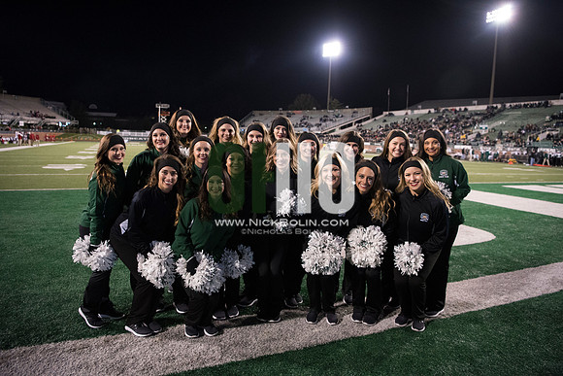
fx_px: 375
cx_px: 282
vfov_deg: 53.2
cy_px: 188
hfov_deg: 73.7
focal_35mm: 24
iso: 4000
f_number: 3.2
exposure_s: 1/800
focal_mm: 24
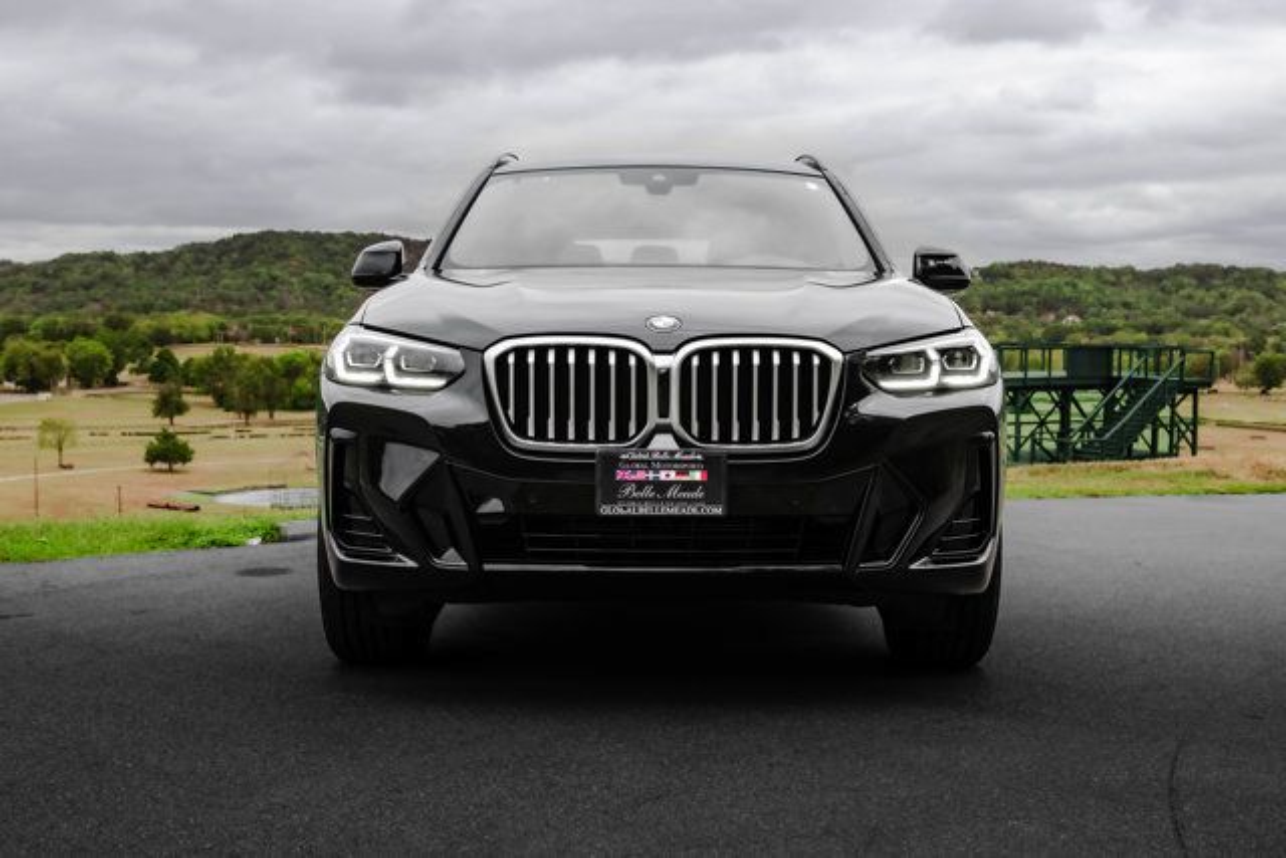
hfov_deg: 41.1
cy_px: 429
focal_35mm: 48
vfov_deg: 28.1
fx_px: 1715
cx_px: 643
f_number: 9
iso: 640
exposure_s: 1/640
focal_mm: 48
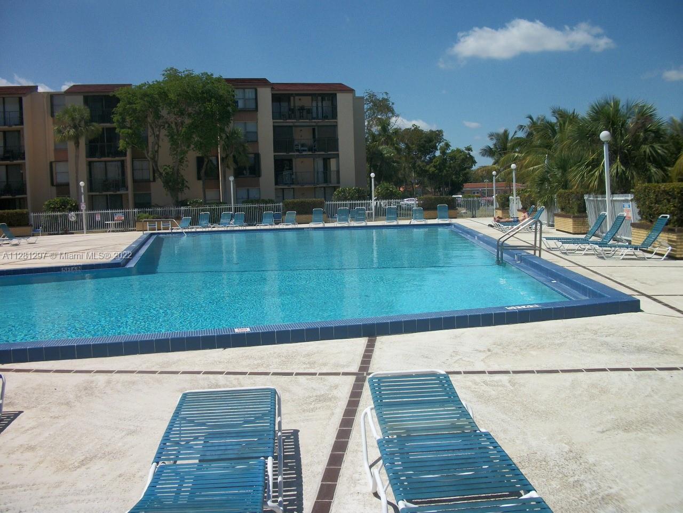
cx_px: 342
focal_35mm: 32
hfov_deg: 56.8
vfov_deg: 44.2
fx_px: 631
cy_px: 256
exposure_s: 1/400
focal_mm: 5.7
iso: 80
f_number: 8.8
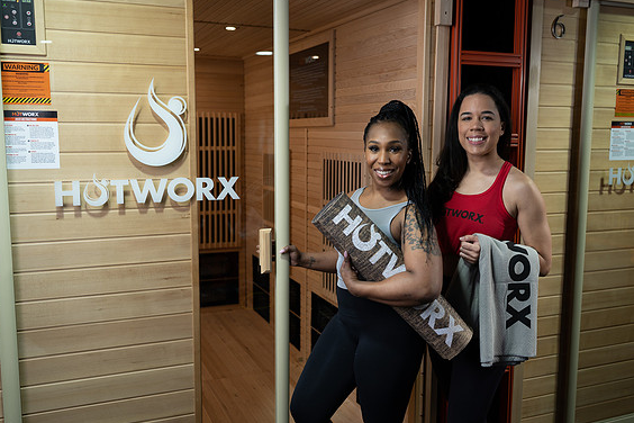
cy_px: 211
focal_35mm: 36
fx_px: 634
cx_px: 309
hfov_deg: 53.1
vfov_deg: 36.9
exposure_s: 1/125
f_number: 2.8
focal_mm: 35
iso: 200
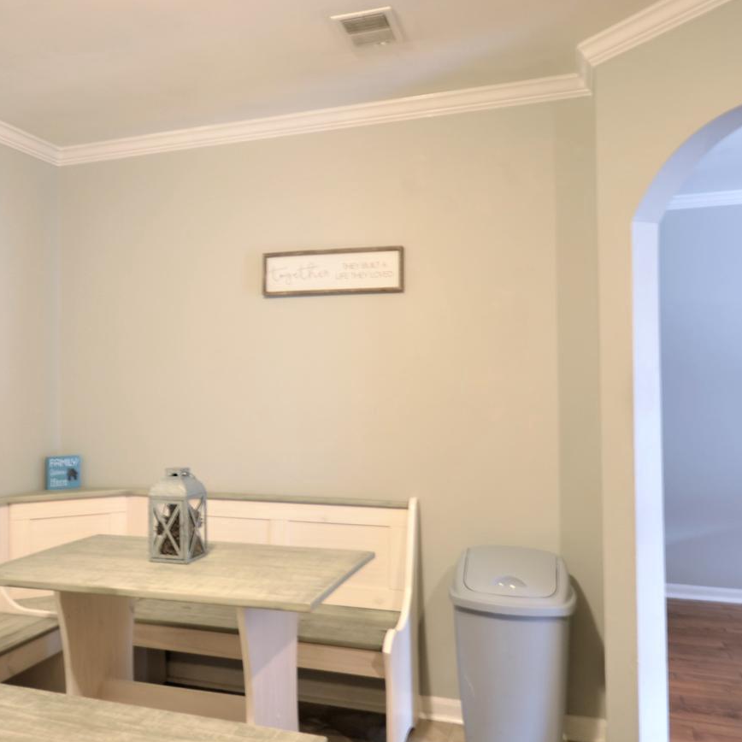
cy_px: 358
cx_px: 256
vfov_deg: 54.0
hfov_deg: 53.1
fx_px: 728
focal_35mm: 30
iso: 100
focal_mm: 10
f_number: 4
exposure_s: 1/2.5
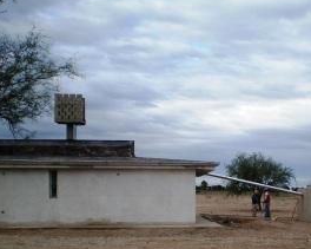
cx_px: 239
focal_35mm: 63
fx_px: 580
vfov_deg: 24.0
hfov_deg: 29.5
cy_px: 185
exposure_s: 1/500
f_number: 3.1
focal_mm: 6.3
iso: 64
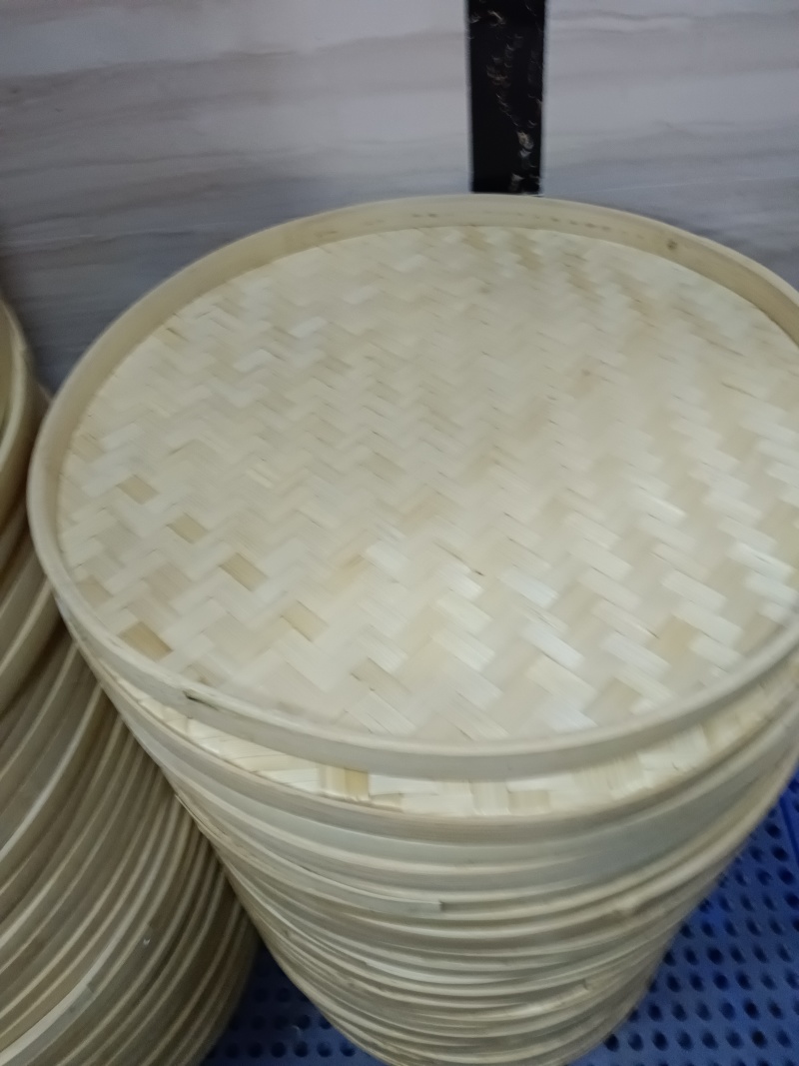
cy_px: 533
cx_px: 400
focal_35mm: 26
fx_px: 800
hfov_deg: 53.1
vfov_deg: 67.3
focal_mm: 4.05
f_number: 1.8
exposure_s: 1/16.7
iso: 1645
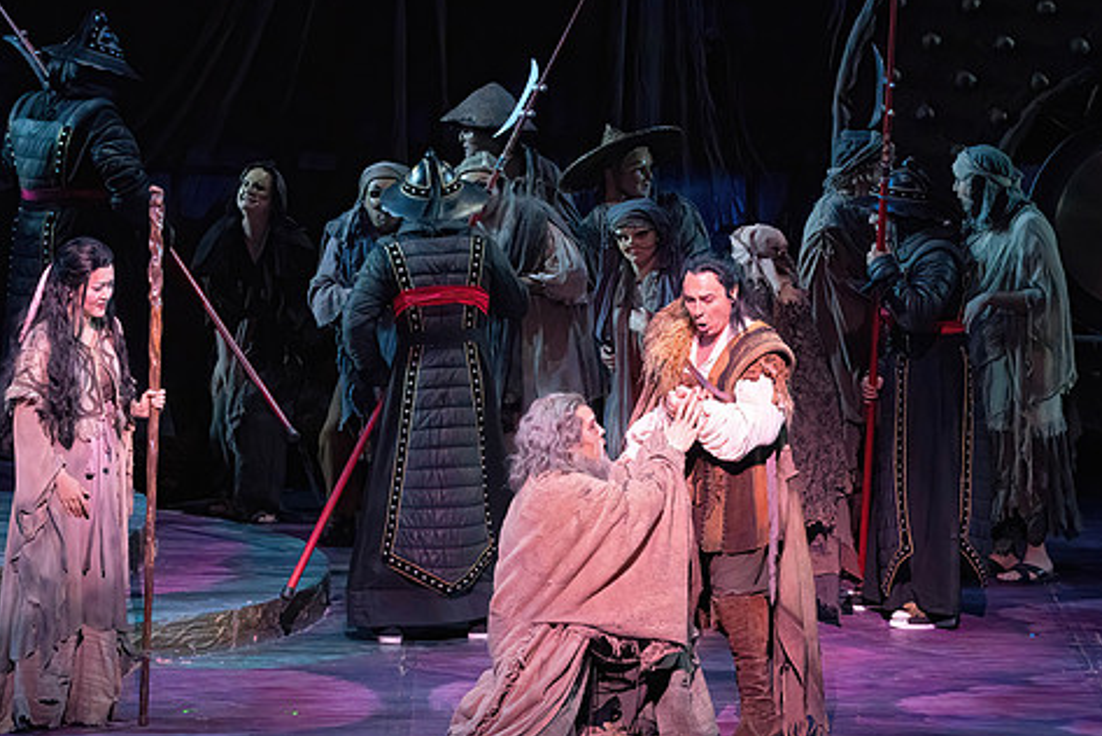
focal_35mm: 245
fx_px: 7504
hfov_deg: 8.4
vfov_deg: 5.6
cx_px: 527
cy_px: 365
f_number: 9
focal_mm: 200
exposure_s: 1/320
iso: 20000
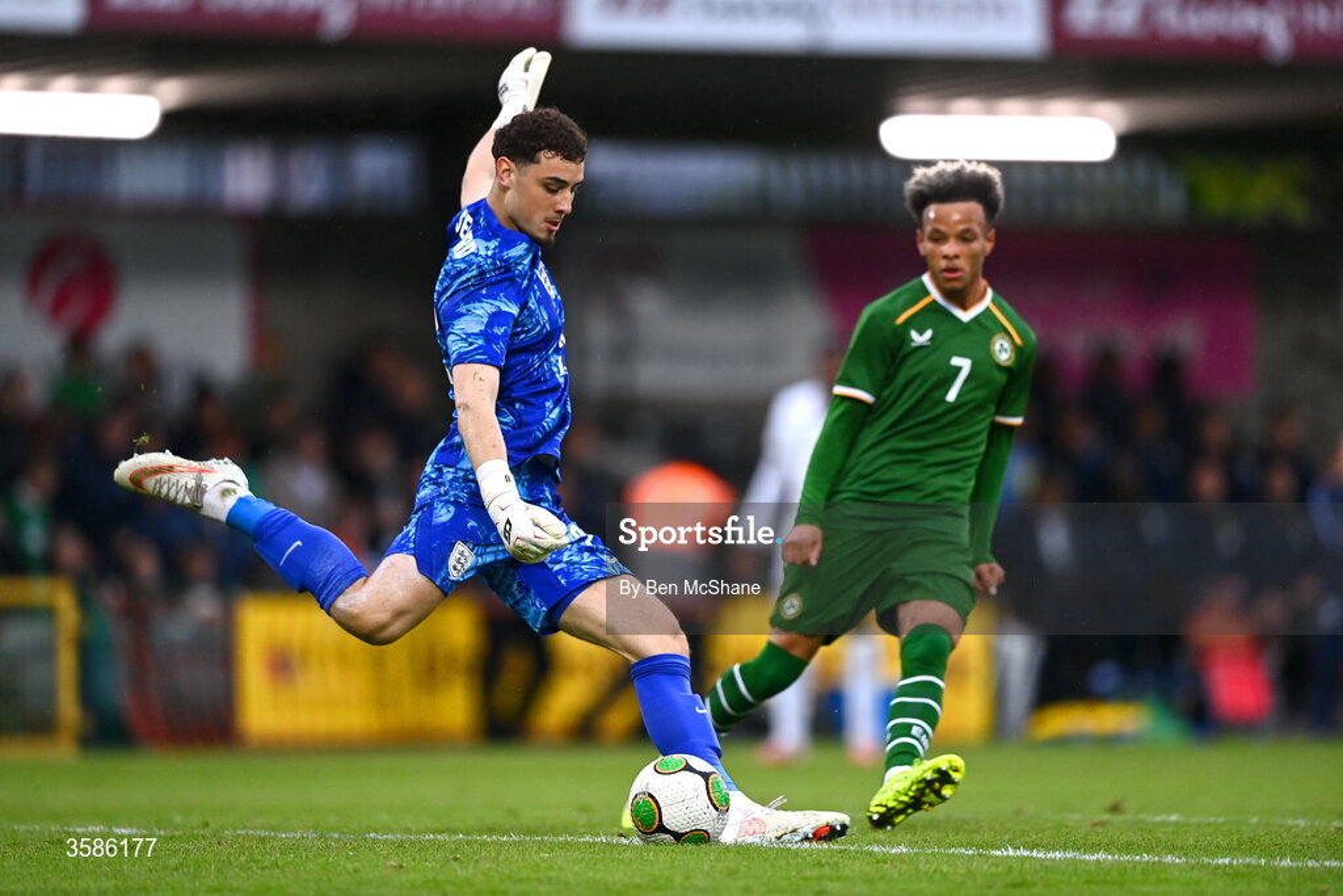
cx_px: 672
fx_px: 14923
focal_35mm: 400
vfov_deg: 3.4
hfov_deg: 5.2
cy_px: 448
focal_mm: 400
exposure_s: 1/2000
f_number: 2.8
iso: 2000
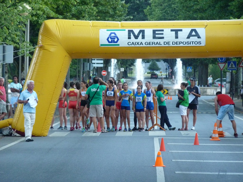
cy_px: 91
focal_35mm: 243
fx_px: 1706
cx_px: 122
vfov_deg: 6.1
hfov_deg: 8.1
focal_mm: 43.3
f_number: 3.7
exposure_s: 1/125
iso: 500
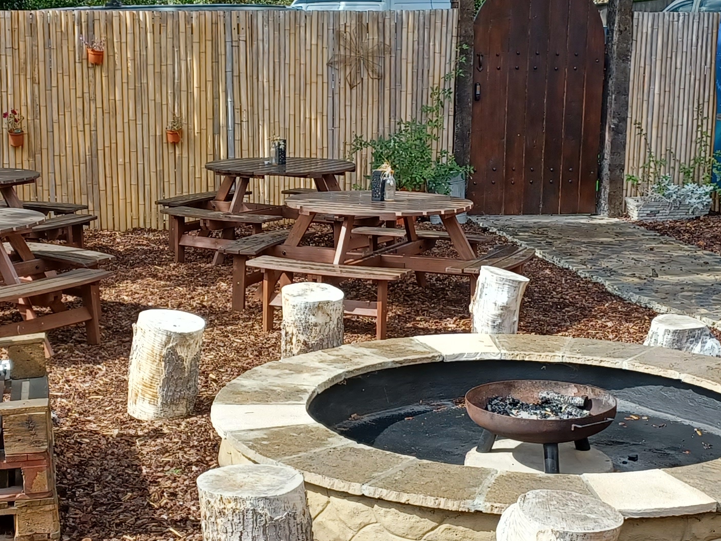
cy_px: 310
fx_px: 1479
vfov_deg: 20.7
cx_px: 345
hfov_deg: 27.4
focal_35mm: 71
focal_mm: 4.6
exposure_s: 1/221
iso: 32
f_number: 1.8
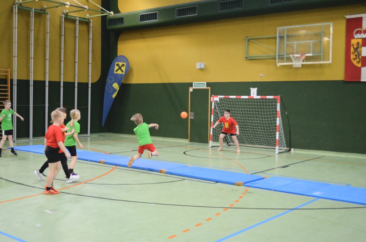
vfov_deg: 31.7
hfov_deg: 46.5
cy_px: 121
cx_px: 183
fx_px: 426
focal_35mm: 42
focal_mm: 28
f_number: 4.5
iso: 1600
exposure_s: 1/320
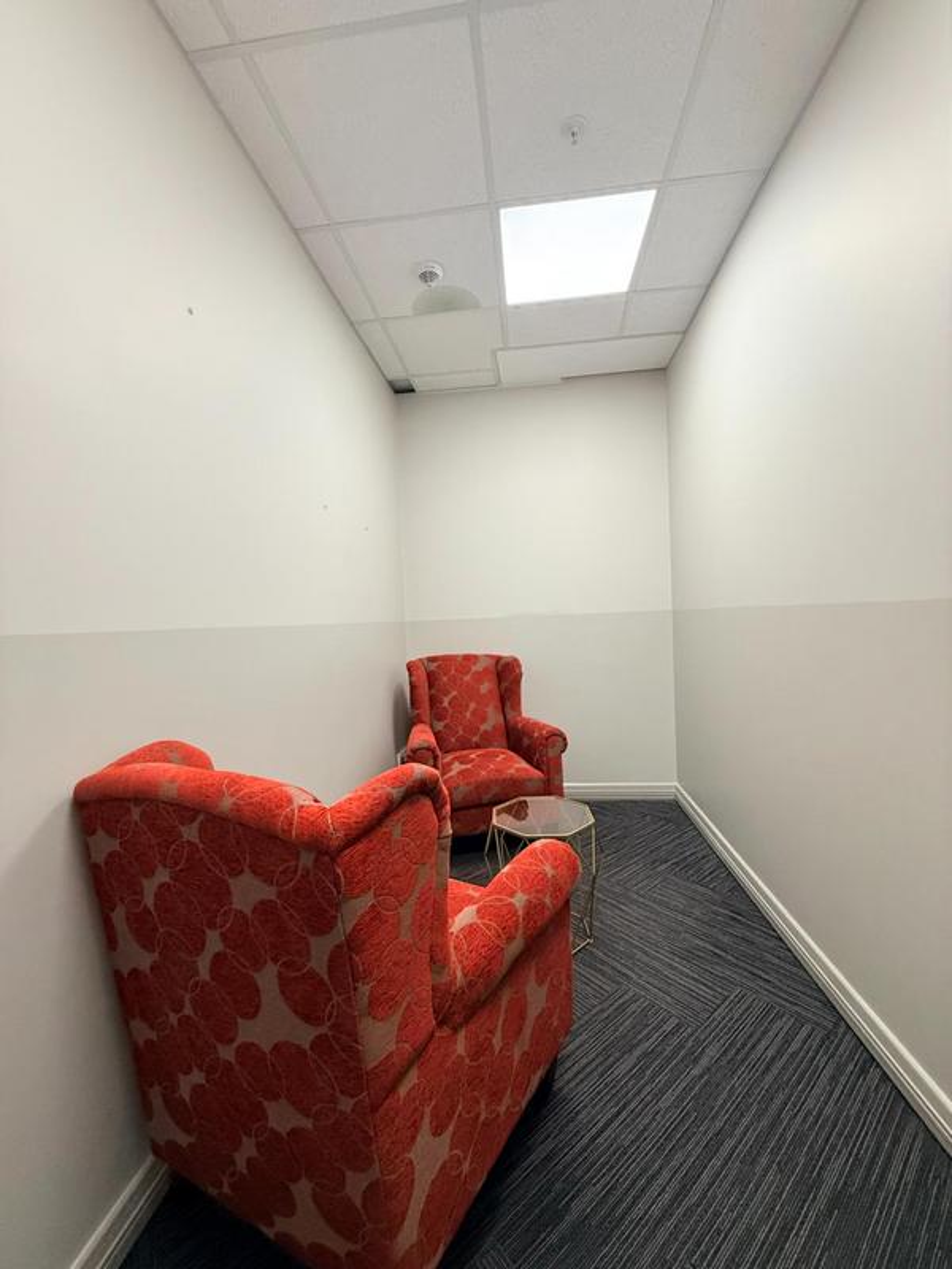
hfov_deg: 85.7
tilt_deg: -0.8
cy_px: 634
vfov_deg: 102.1
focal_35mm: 14
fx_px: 513
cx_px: 476
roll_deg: +3.6
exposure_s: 1/100
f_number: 2.2
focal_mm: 2.22
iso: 250
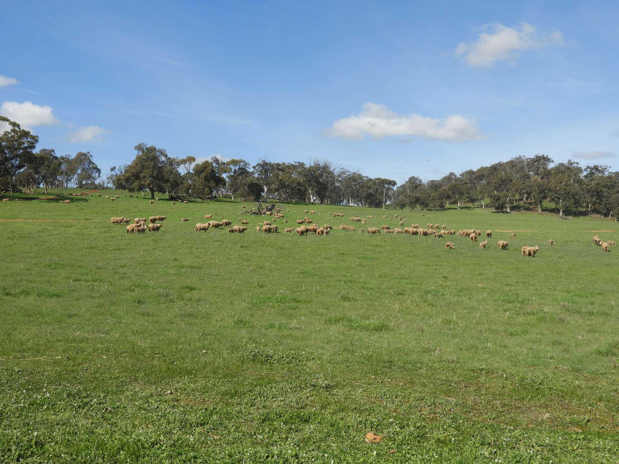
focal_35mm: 40
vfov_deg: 36.0
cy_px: 232
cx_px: 310
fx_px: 715
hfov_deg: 46.8
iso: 100
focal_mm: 7.2
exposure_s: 1/1000
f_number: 3.8
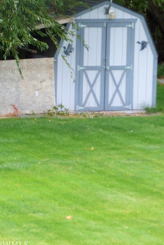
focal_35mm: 303
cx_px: 6
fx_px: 2069
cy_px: 97
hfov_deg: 4.5
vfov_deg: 6.8
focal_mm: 26.98
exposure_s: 1/100
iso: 100
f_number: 5.4
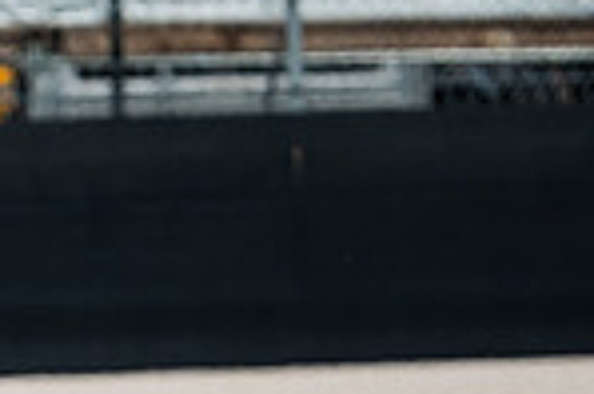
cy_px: 619
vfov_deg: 0.8
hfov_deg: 1.3
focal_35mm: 1635
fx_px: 26948
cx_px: -482
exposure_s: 1/1600
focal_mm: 280
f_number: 2.8
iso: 320
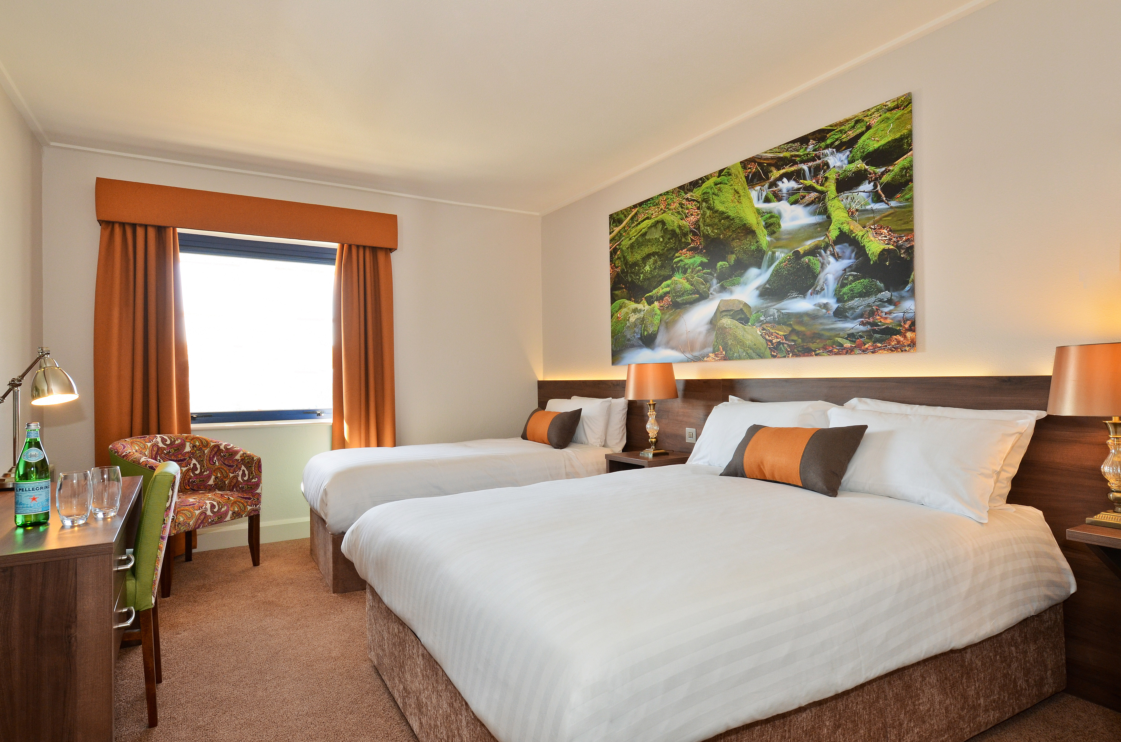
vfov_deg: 63.0
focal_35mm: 20
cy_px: 371
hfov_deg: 85.5
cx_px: 560
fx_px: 606
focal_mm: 13
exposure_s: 1/25
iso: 400
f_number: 9
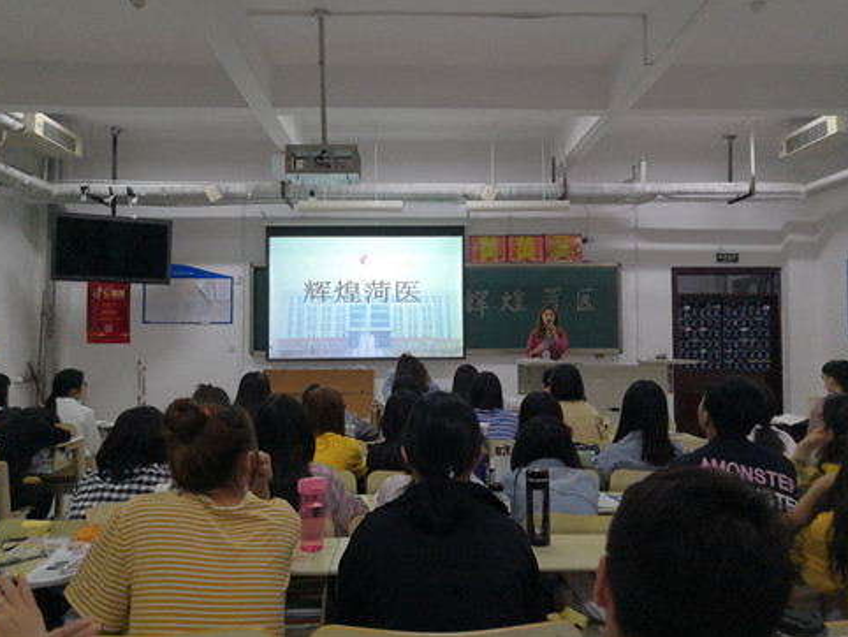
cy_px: 312
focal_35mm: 28
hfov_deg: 63.4
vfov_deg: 49.8
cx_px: 419
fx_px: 686
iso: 400
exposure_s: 1/100
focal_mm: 3.95
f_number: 1.8
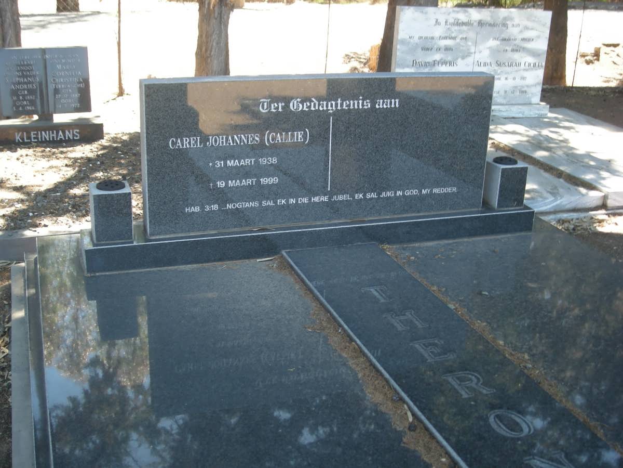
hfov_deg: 42.9
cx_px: 312
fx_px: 792
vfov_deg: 32.9
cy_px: 234
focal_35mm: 44
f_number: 3.1
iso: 50
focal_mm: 7.1
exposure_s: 1/61.4
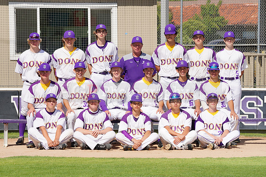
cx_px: 133
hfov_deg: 9.2
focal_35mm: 224
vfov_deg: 6.1
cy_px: 88
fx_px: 1654
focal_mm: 224
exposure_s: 1/250
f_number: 11
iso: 100
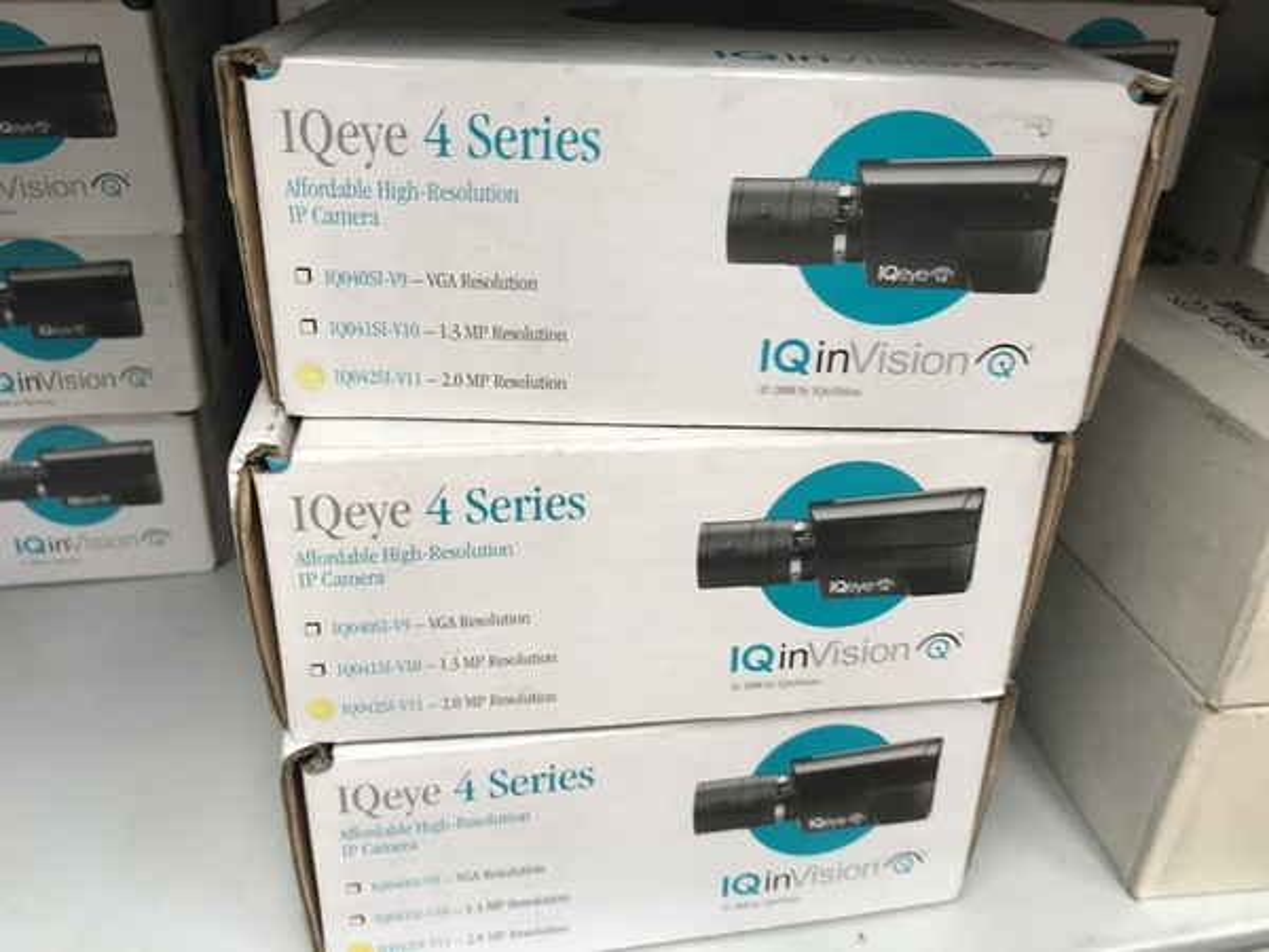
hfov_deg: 63.4
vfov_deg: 49.7
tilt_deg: -28.6
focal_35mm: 28
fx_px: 1026
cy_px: 476
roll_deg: -4.2
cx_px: 634
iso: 25
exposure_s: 1/47
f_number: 1.8
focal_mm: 3.99
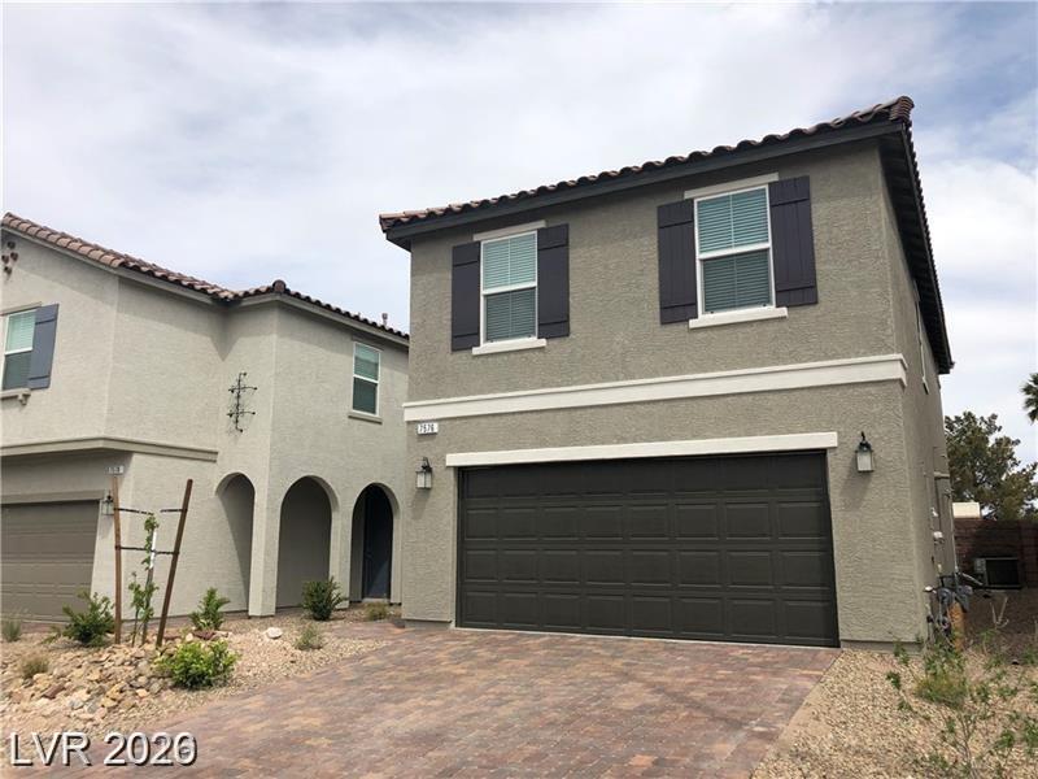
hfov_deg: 63.4
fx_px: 840
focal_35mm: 28
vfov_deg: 49.7
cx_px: 519
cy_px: 390
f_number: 1.8
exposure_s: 1/3003
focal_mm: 3.99
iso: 25
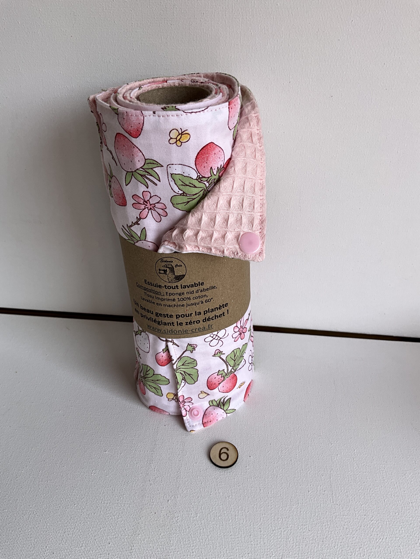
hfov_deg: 48.2
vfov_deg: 61.7
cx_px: 210
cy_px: 280
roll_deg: -0.5
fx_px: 469
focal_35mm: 29
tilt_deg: -37.0
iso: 16
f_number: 1.8
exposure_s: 1/254
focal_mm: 3
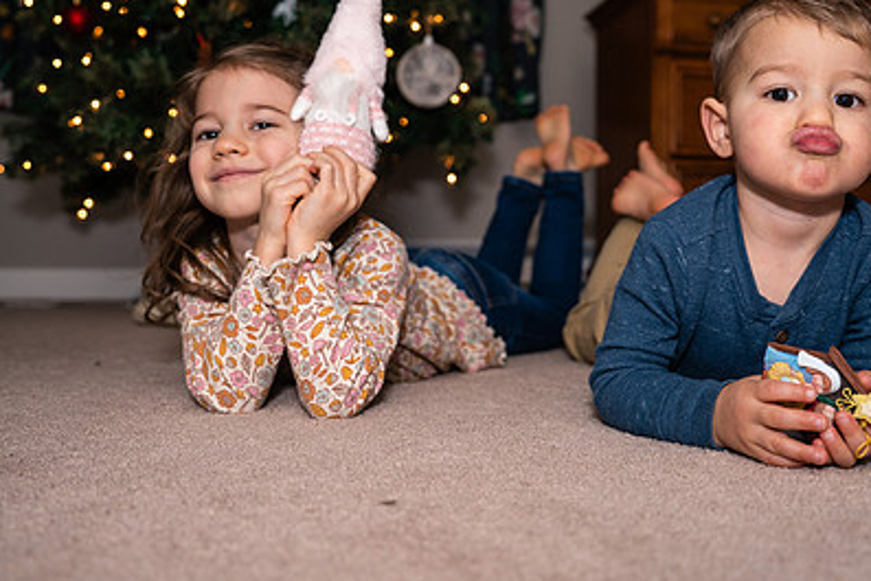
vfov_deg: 34.9
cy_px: 212
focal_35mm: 38
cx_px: 511
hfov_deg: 50.4
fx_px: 920
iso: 200
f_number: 2.8
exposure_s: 1/250
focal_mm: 26
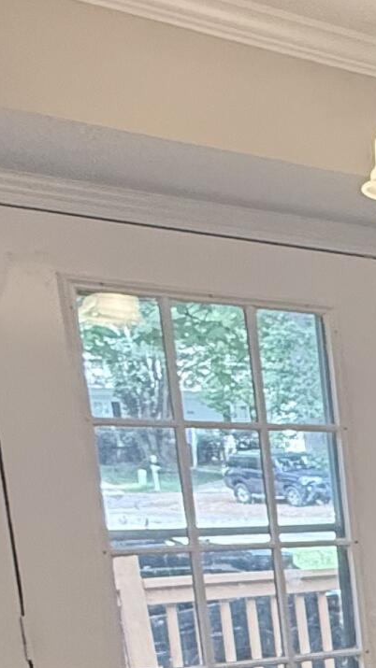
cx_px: 1101
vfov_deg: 30.6
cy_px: 661
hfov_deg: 11.6
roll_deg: -0.3
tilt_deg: -8.8
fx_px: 1135
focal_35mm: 64
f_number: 2.2
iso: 400
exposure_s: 1/120
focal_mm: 2.22
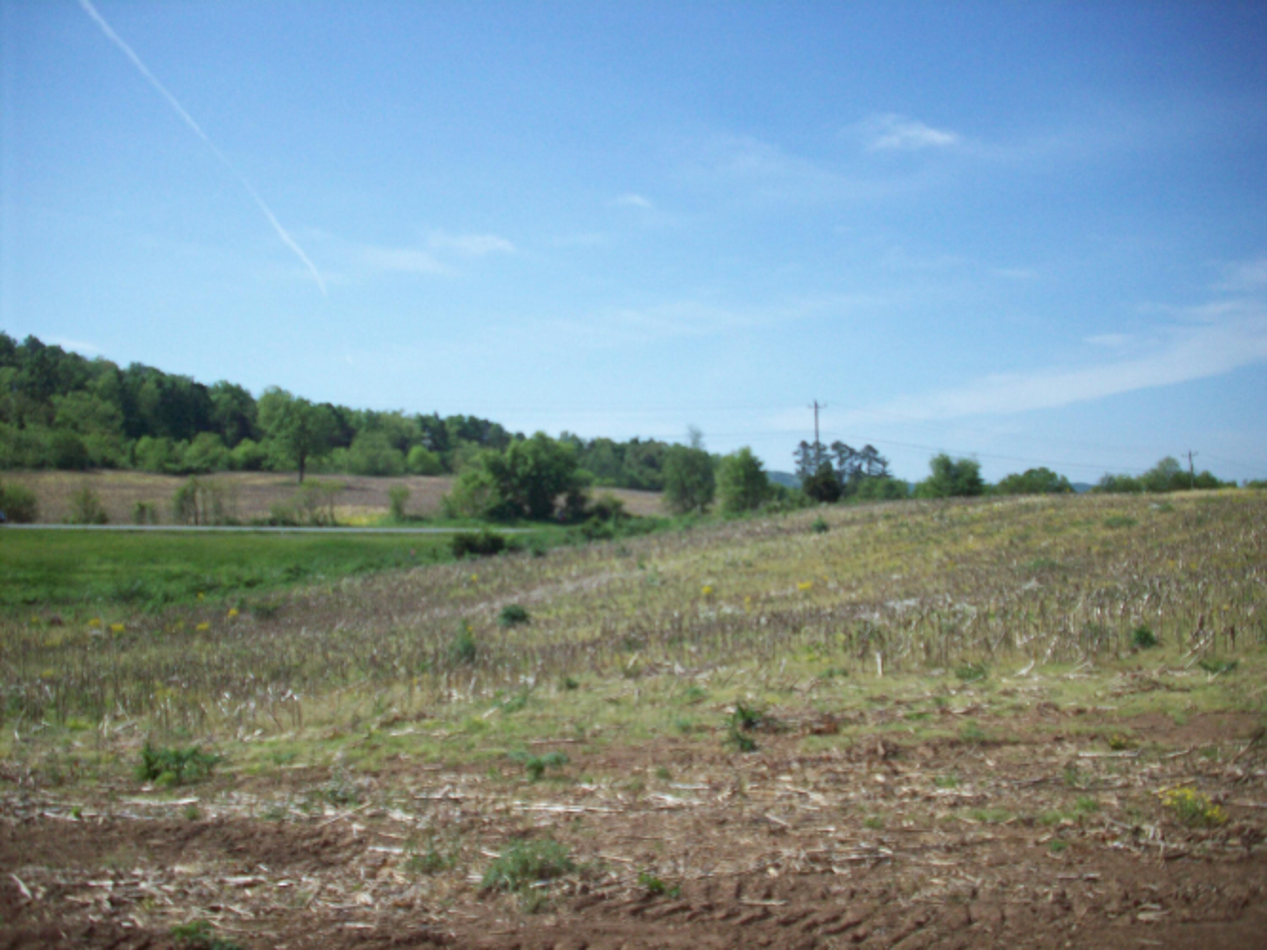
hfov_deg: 50.1
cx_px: 634
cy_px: 475
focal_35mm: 37
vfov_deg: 38.7
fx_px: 1354
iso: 80
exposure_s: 1/519
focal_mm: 6.2
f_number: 5.6
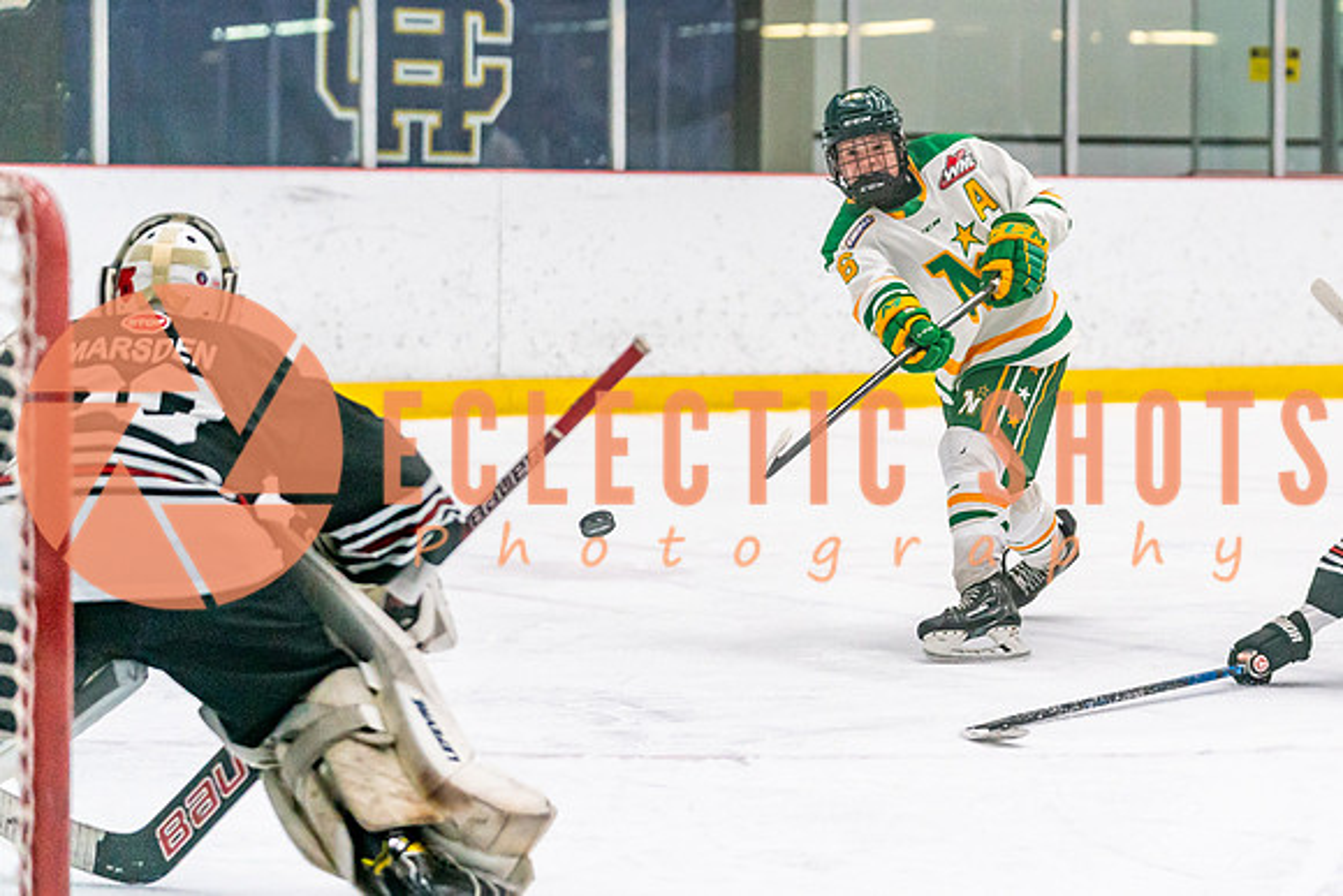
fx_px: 5578
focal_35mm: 149
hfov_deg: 13.7
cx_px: 983
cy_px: 323
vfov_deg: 9.2
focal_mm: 100
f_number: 2.8
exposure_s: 1/1250
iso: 3200
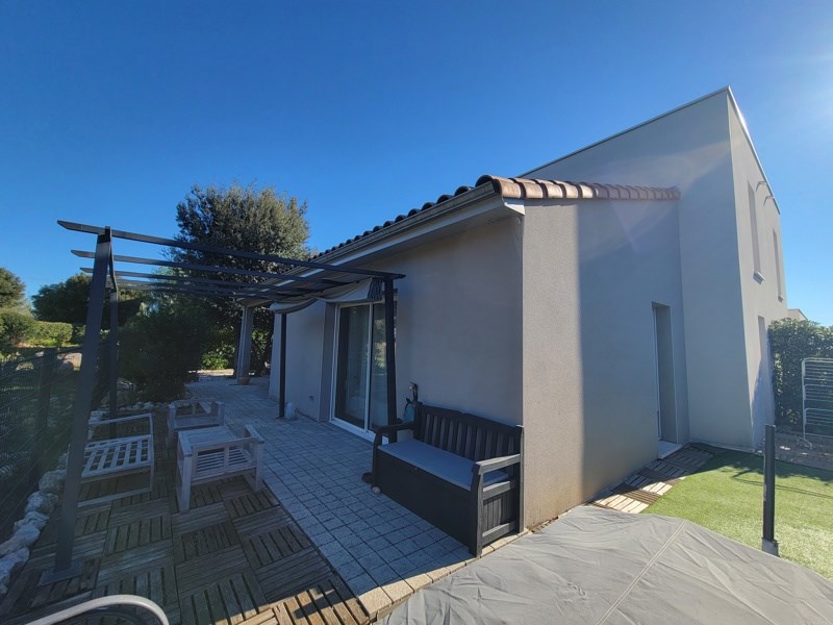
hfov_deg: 106.2
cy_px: 312
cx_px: 416
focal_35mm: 13
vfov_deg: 89.9
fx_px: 313
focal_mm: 2.2
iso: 50
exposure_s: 1/929
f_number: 2.2
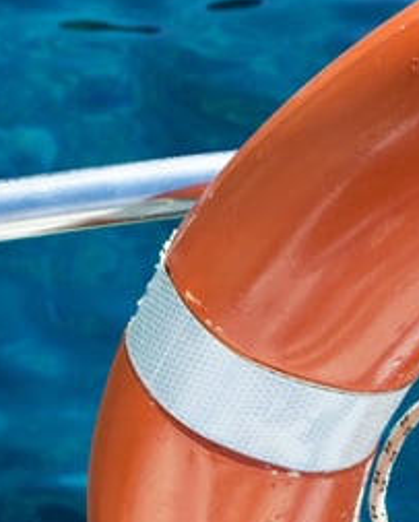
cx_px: 74
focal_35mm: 179
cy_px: 369
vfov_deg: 10.8
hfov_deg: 8.6
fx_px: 2770
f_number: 10
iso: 250
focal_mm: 42
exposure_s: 1/400
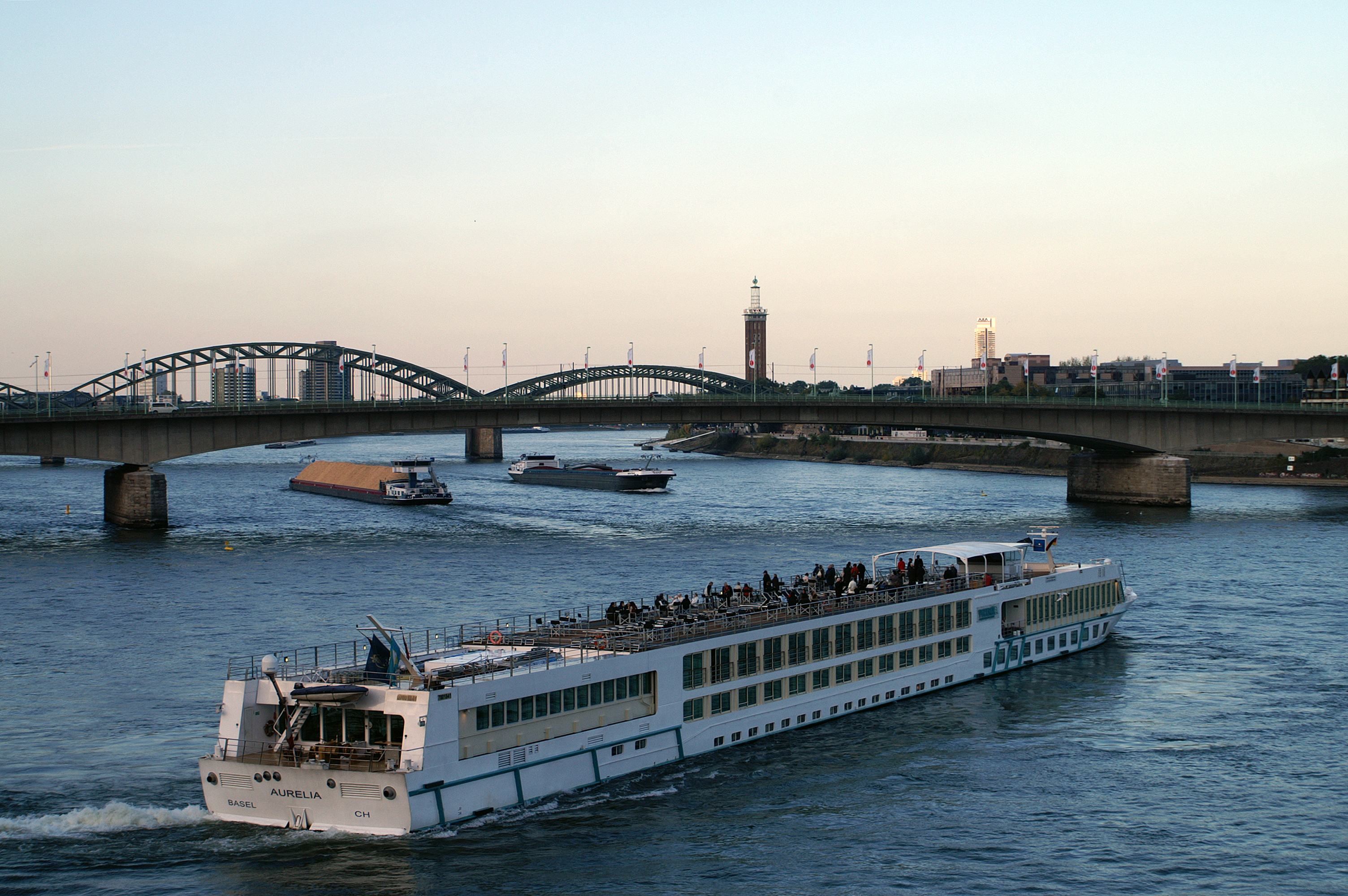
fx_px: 2245
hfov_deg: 33.4
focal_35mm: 60
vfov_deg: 22.6
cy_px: 448
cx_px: 674
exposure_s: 1/200
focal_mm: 40
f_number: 10
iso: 100
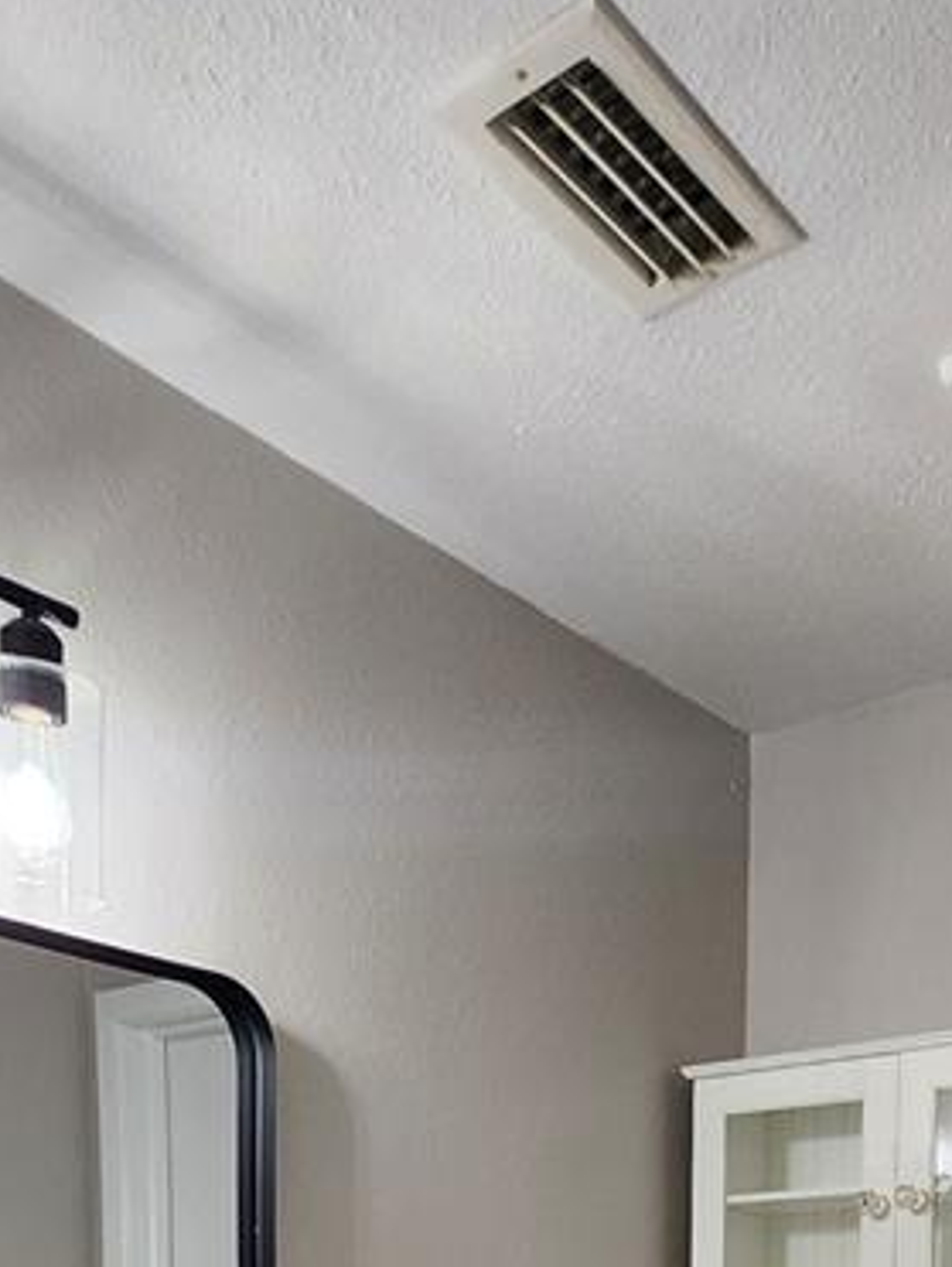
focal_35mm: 42
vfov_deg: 33.9
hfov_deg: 33.8
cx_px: 706
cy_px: 1598
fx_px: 1537
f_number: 2.2
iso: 100
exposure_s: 1/60
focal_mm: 1.74
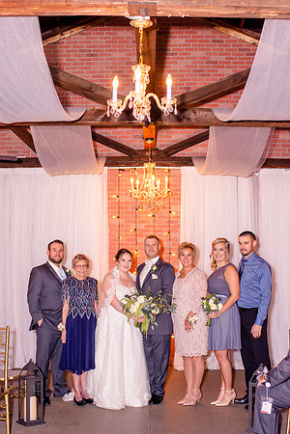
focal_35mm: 52
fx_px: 634
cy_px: 217
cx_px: 145
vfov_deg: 37.9
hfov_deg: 25.8
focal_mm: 35
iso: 200
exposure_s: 1/200
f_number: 2.5
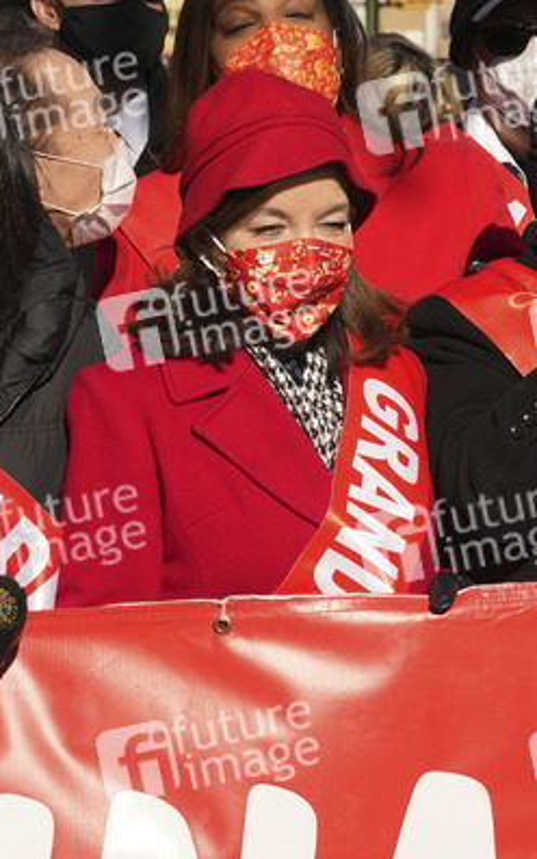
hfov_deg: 8.9
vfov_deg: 14.2
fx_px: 3443
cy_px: 428
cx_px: 272
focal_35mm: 147
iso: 400
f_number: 16
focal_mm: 143
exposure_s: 1/400
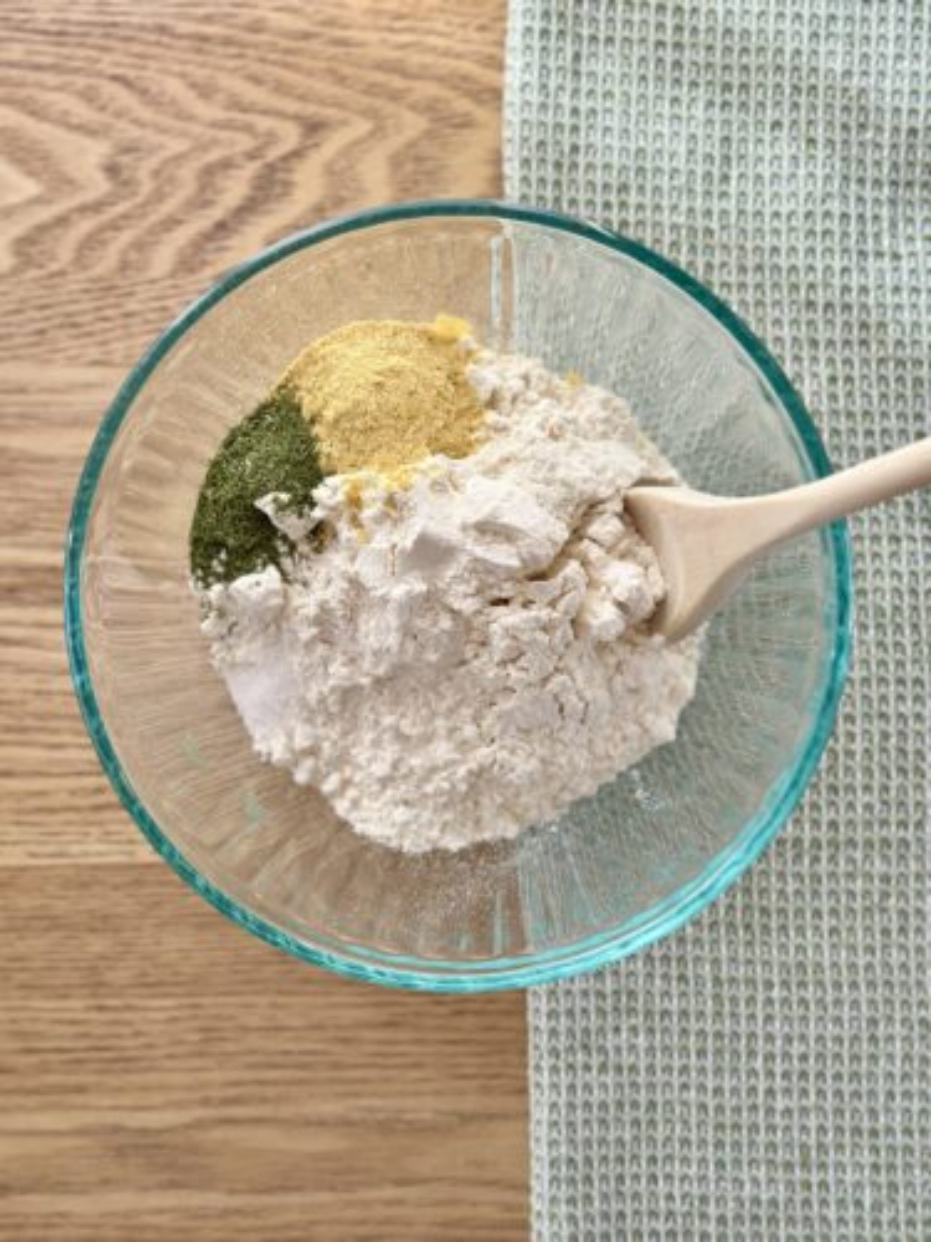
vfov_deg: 39.7
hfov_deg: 30.3
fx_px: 1721
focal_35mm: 48
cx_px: 466
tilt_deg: -89.4
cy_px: 621
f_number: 1.78
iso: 80
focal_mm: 6.86
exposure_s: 1/491
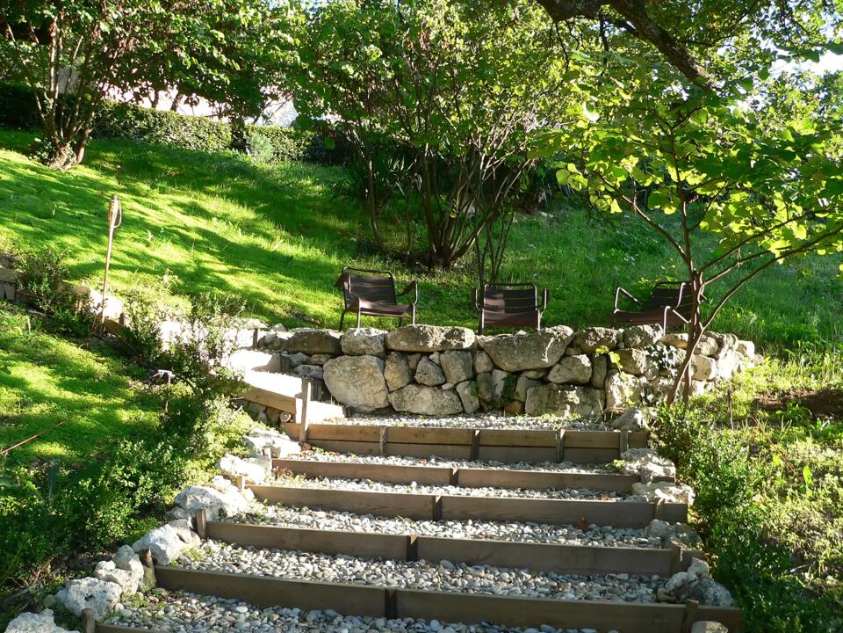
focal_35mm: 36
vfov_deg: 39.7
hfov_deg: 51.4
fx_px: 877
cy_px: 316
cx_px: 422
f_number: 2.8
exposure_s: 1/100
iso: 80
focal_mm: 6
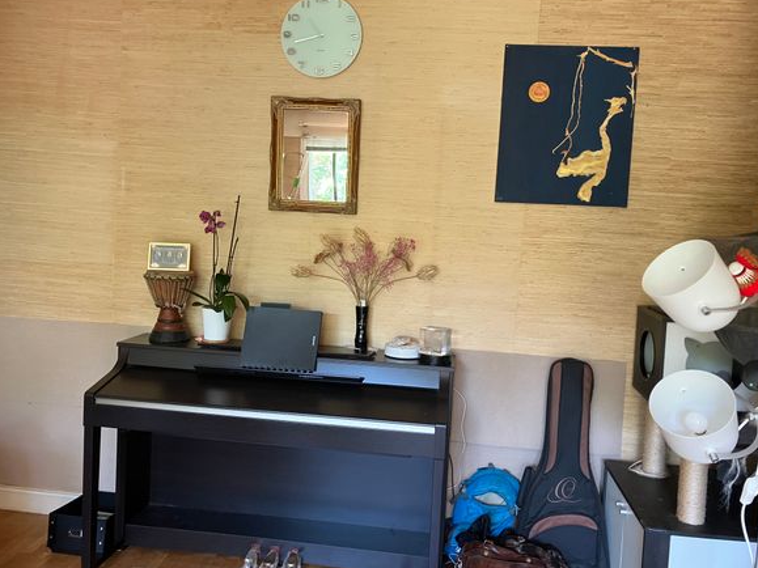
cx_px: 388
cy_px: 276
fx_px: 635
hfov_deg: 61.7
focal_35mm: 29
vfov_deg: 48.2
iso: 200
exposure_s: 1/60
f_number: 1.8
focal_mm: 3.99
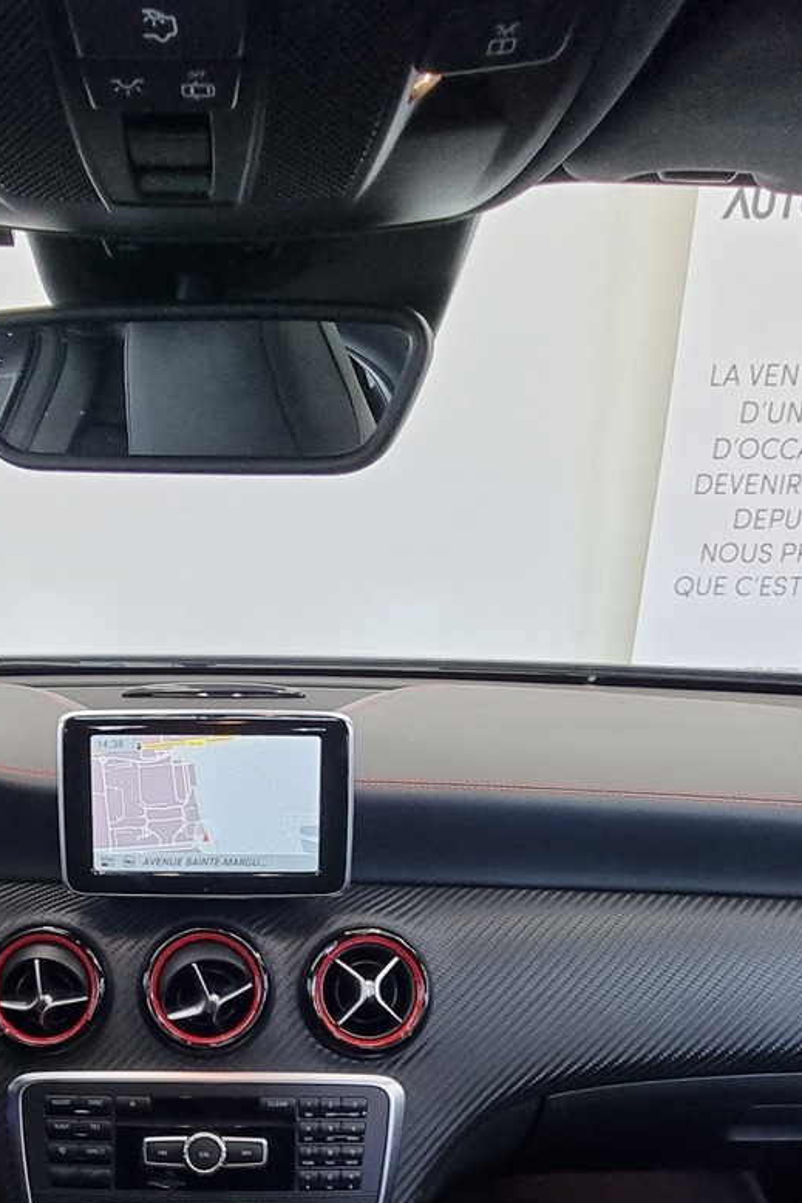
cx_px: 229
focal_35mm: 35
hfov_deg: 37.2
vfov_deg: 51.0
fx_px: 1170
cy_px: 970
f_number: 2.2
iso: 250
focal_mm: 2.2
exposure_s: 1/54
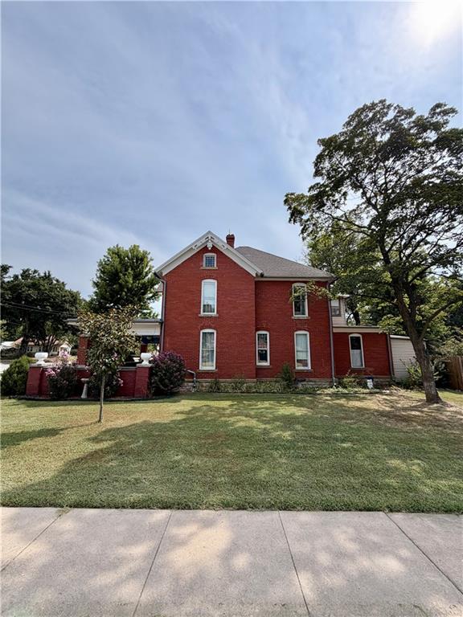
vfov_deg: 102.1
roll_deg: -0.6
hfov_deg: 85.7
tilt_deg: +11.0
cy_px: 308
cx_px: 232
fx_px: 250
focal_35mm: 14
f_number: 2.2
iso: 32
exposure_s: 1/770
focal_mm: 2.22
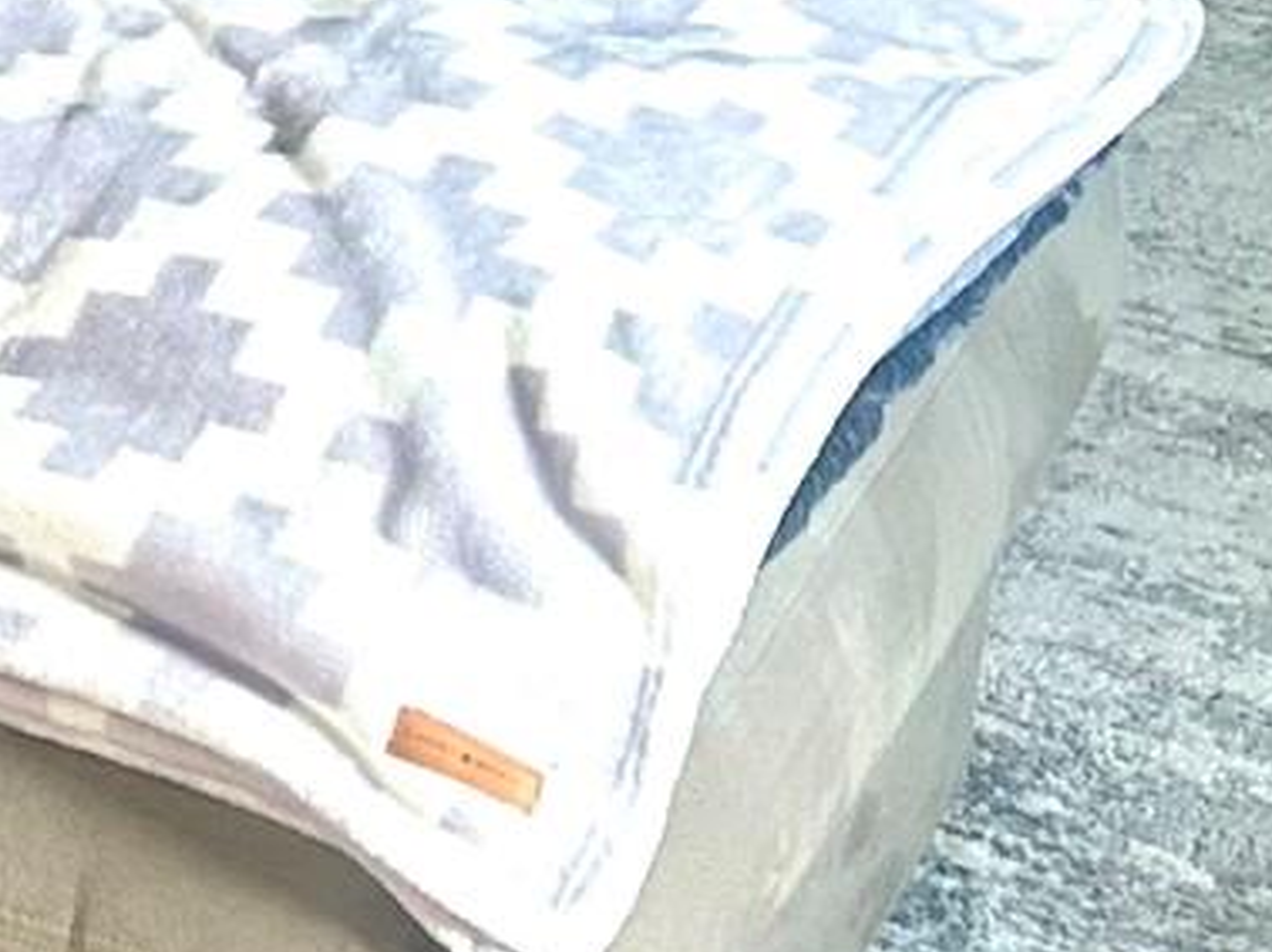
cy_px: -565
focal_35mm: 141
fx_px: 5178
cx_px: -1084
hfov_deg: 12.6
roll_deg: +5.3
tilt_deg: -23.3
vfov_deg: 10.1
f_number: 1.5
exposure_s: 1/60
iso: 400
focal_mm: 5.7
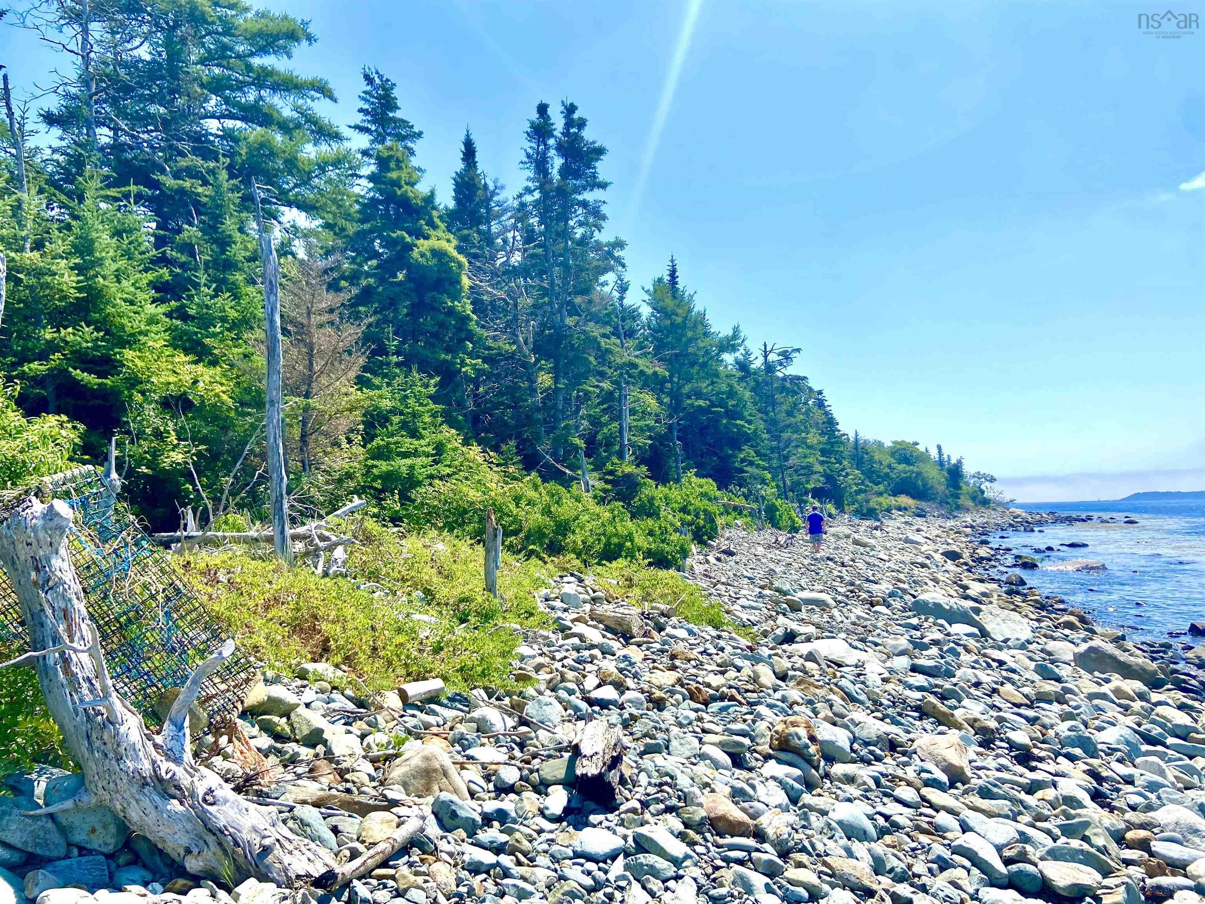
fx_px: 905
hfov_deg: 67.3
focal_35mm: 26
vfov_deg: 53.1
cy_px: 452
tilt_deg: +4.4
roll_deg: +1.1
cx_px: 602
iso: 32
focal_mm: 4.25
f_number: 1.8
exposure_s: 1/3984
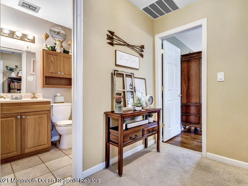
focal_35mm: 18
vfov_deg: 71.7
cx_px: 136
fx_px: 129
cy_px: 93
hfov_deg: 87.4
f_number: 8
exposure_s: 1/1.25
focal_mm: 16
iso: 200
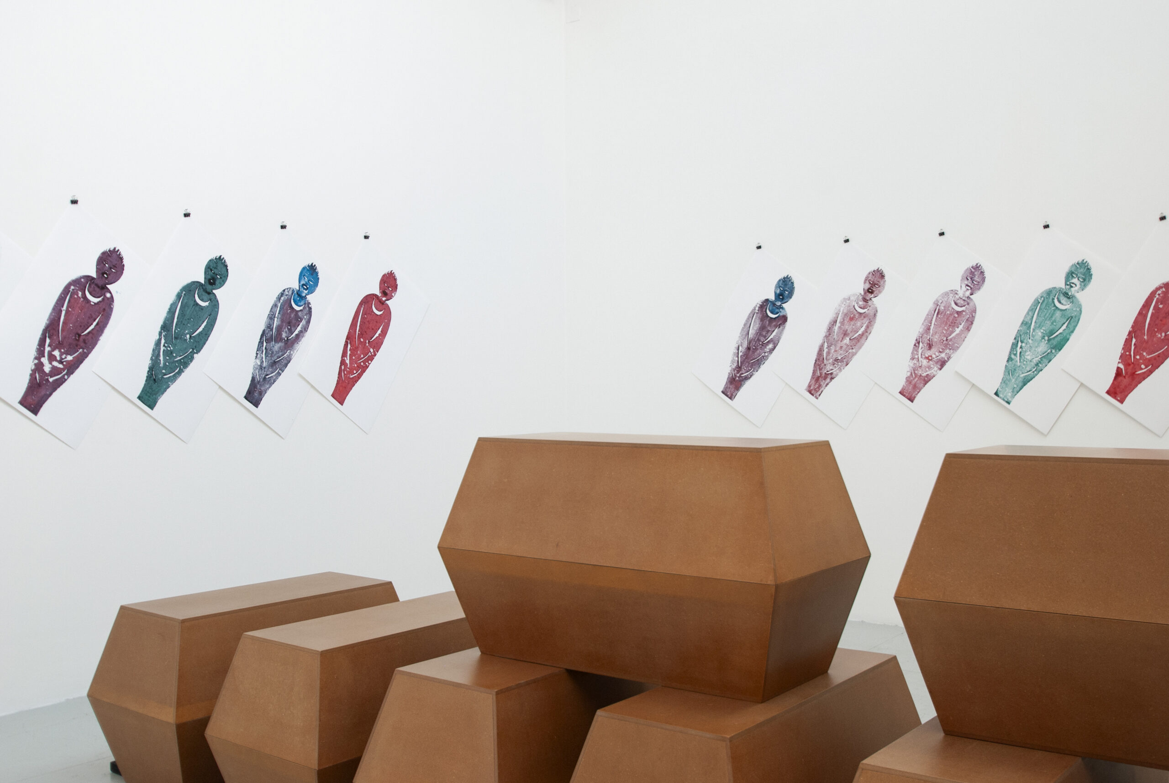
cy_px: 392
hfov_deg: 53.1
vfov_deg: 37.0
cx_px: 584
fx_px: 1170
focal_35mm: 36
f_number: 4.5
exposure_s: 1/80
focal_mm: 24
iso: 200
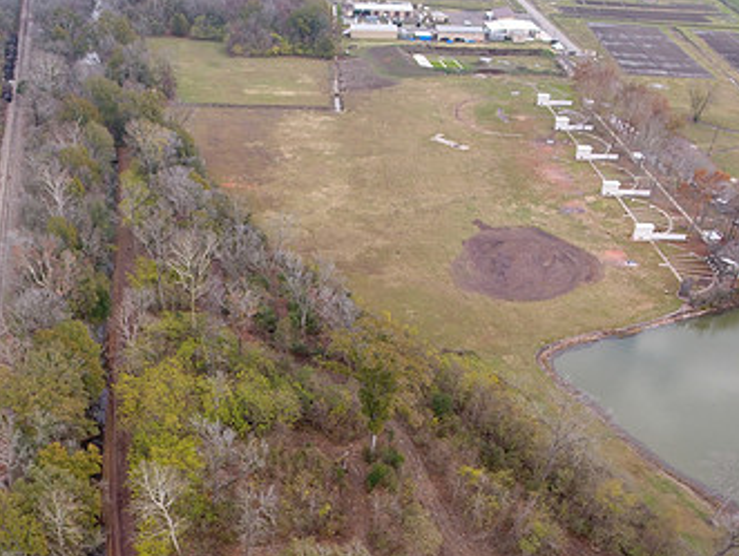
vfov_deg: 39.2
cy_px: 445
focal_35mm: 35
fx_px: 748
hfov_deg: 51.9
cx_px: 270
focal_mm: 3.61
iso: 100
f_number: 2.8
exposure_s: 1/235
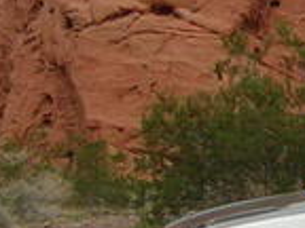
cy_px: 61
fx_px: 1410
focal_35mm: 160
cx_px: 400
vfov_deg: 9.3
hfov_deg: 12.0
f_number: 2.6
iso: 50
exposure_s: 1/178
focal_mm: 4.7
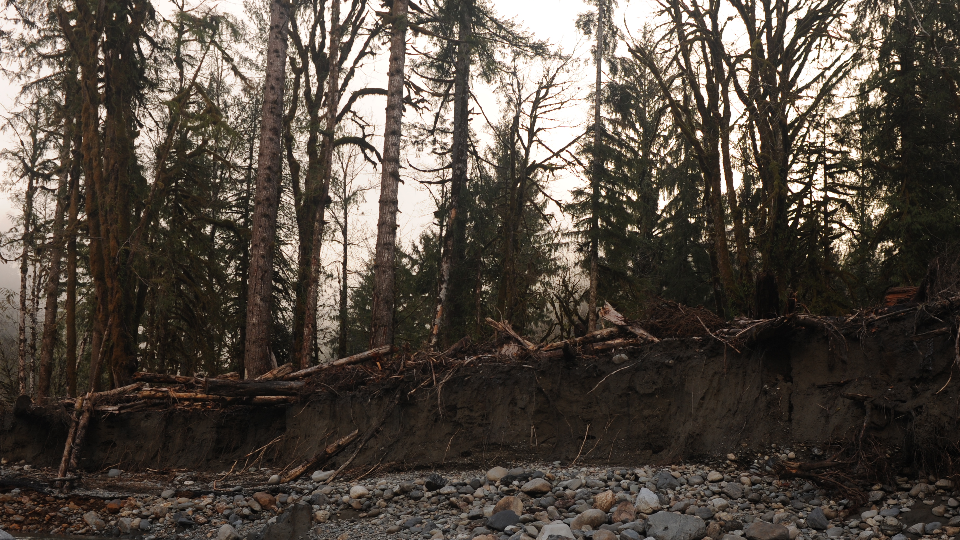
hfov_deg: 44.5
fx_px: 1171
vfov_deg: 25.9
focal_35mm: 46
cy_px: 348
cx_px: 517
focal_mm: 35
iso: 320
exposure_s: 1/640
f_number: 5
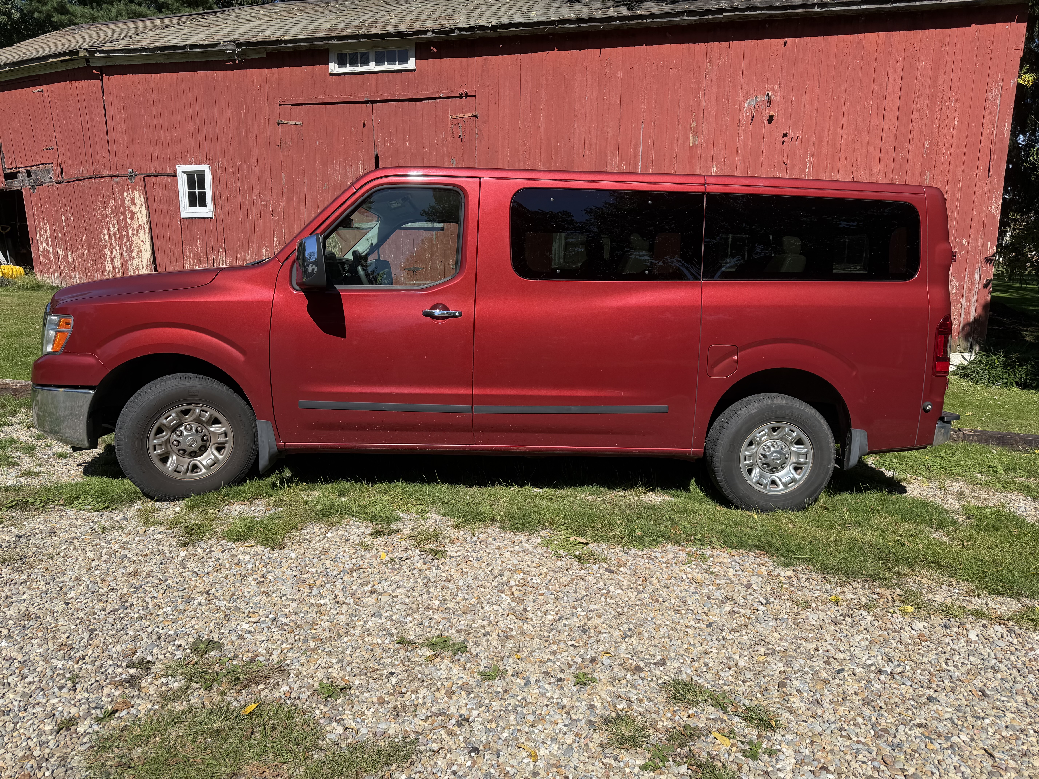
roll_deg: -1.2
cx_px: 520
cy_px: 390
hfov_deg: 71.6
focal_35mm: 24
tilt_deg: -8.3
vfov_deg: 56.8
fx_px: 720
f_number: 1.78
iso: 80
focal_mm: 6.76
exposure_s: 1/4405
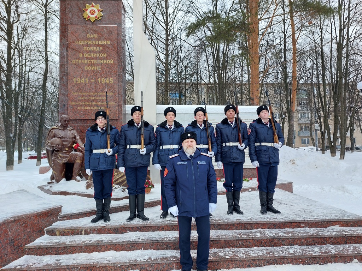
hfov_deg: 71.6
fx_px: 251
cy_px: 136
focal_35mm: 24
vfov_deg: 56.8
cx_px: 181
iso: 32
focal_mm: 5.23
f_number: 1.8
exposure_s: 1/100
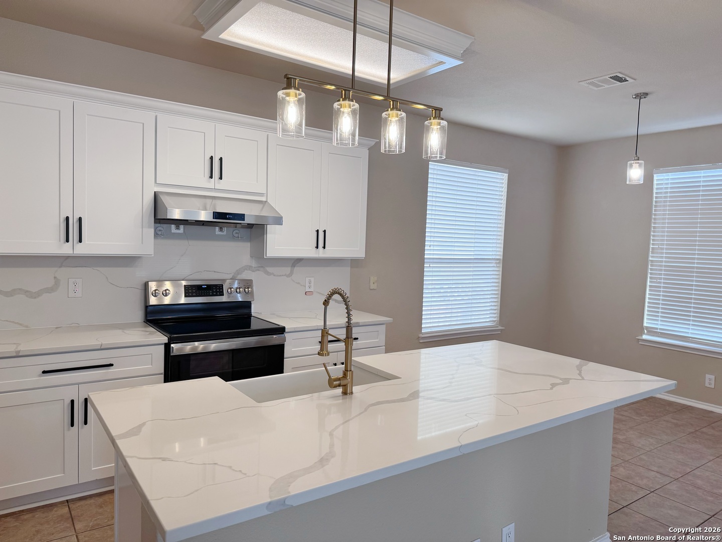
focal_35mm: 24
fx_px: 501
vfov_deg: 56.8
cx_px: 361
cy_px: 271
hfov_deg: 71.6
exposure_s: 1/120
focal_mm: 6.76
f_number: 1.78
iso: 100
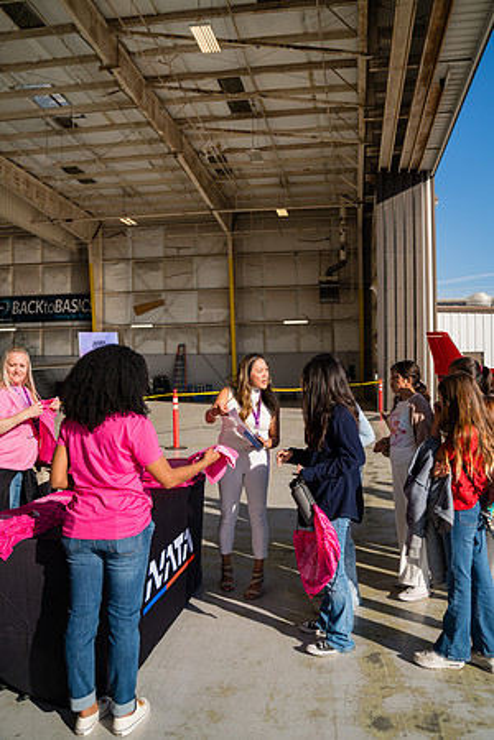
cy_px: 370
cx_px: 247
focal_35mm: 31
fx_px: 638
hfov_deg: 42.3
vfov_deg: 60.3
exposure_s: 1/1600
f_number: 3.2
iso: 100
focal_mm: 31
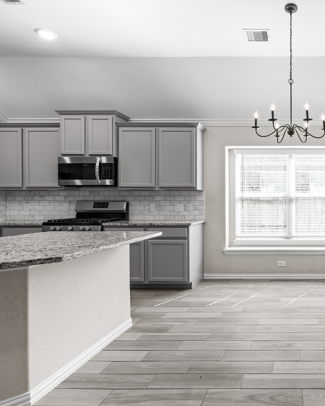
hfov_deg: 53.3
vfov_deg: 72.6
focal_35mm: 23
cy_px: 206
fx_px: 277
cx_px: 293
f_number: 9
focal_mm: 16
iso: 200
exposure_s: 1/1.25
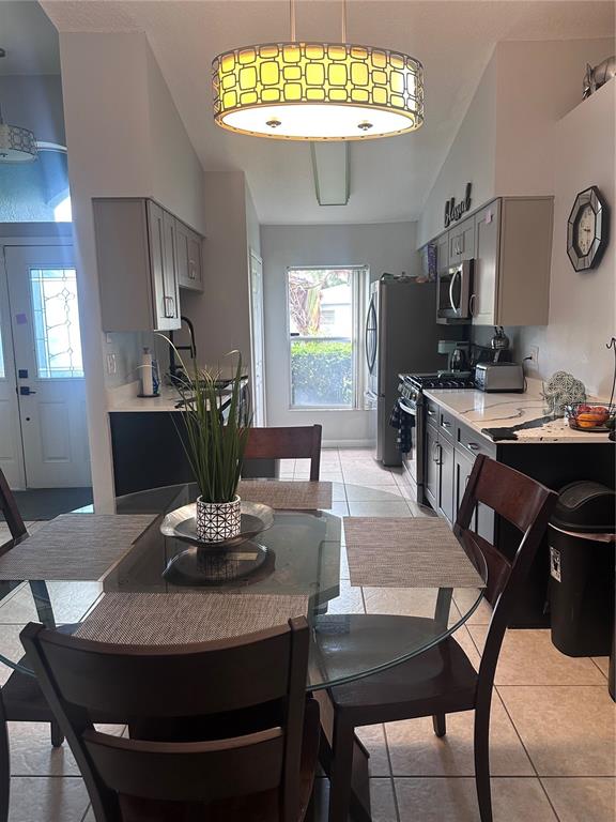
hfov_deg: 56.8
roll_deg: -0.3
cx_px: 308
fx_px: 569
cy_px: 411
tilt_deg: -8.2
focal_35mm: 24
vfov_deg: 71.6
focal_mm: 6.86
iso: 160
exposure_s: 1/60
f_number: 1.78
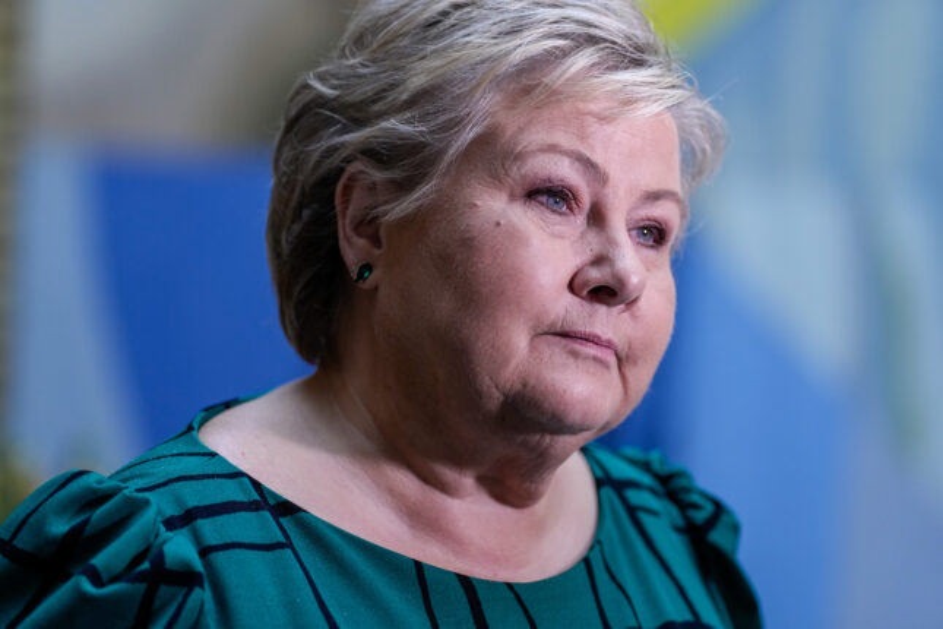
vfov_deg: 11.7
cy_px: 314
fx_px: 3065
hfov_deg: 17.5
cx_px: 472
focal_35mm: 117
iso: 1000
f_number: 2.8
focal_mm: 117
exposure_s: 1/320
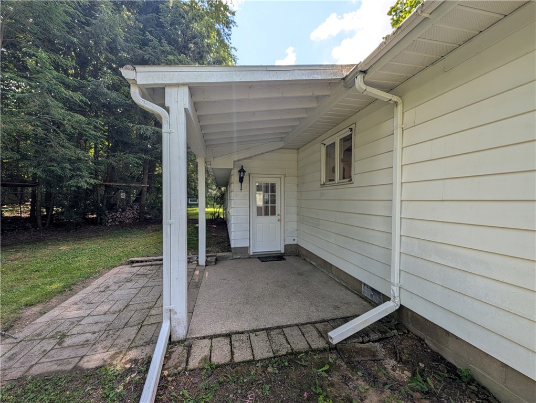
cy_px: 202
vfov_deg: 94.6
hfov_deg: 110.5
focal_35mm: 12
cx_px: 268
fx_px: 186
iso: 52
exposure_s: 1/1541
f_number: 1.7
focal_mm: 2.02
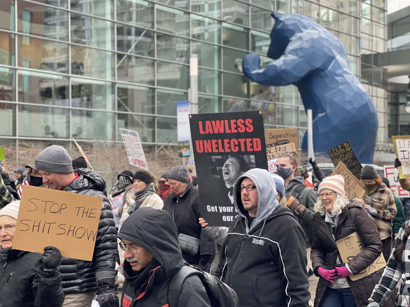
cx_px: 205
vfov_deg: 22.9
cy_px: 154
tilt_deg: +0.1
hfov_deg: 30.3
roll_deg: +1.0
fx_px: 758
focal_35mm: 64
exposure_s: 1/121
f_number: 2.2
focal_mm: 7.5
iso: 64
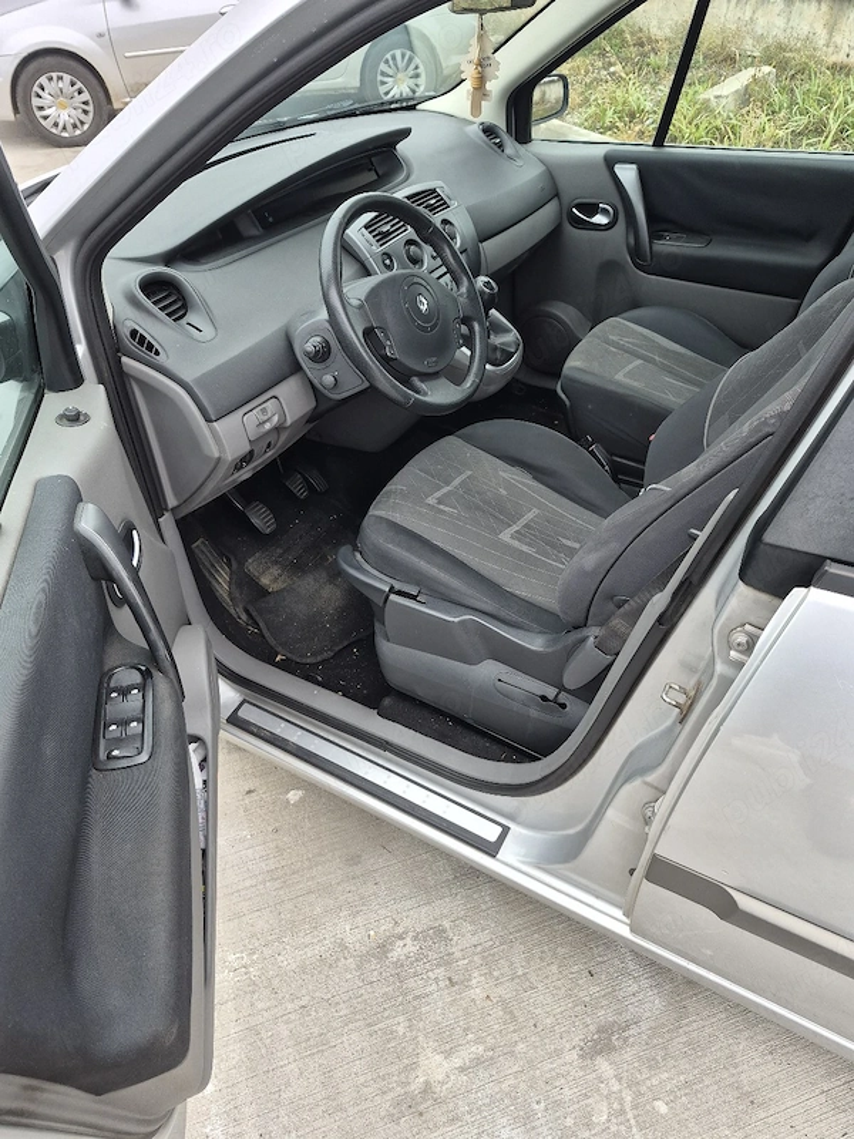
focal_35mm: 23
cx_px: 427
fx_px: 757
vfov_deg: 73.9
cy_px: 570
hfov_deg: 58.9
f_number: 1.8
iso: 80
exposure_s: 1/667
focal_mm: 5.4
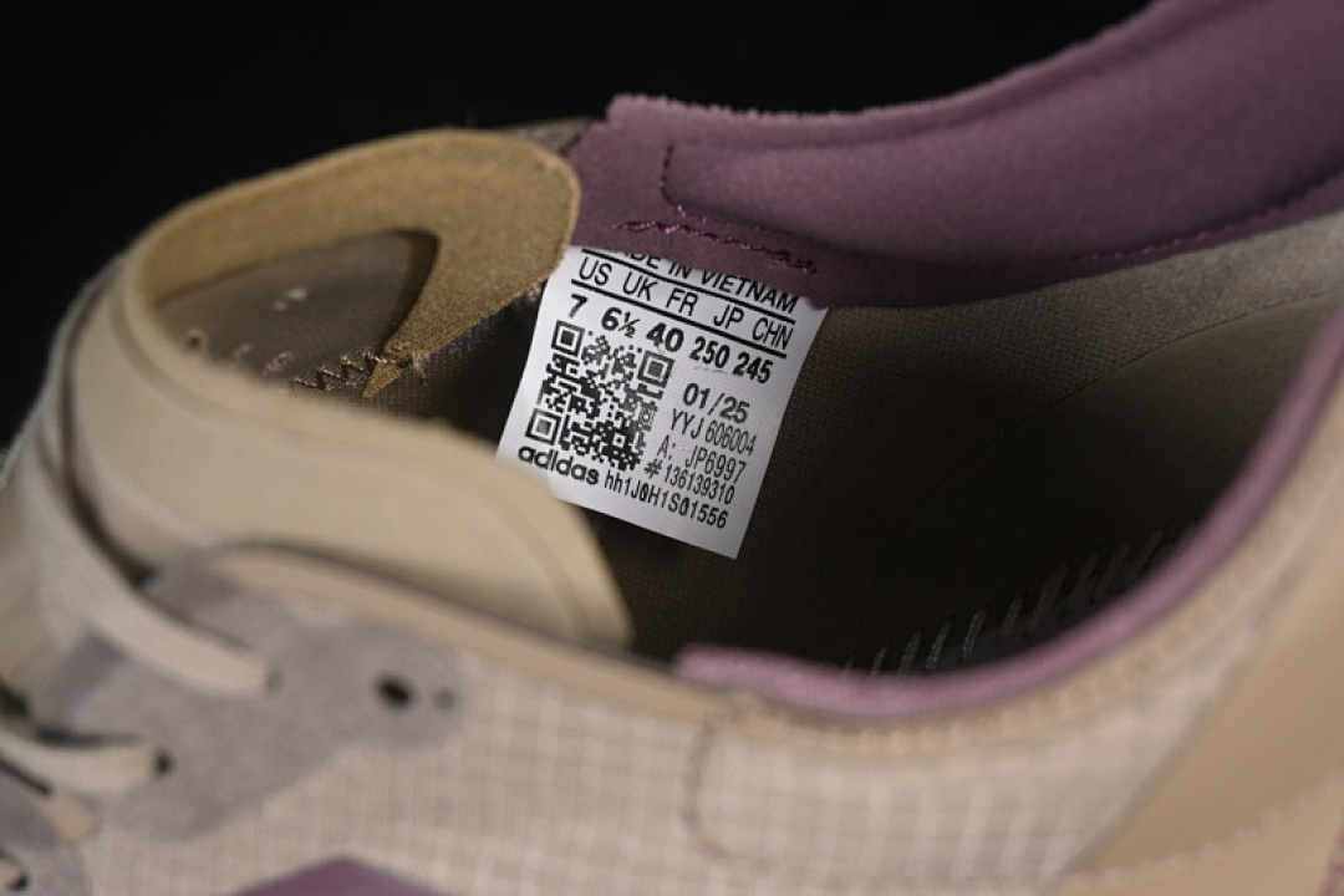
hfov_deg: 27.0
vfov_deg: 18.2
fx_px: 2800
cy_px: 448
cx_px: 672
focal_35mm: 75
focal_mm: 50
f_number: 6.3
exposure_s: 1/60
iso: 160
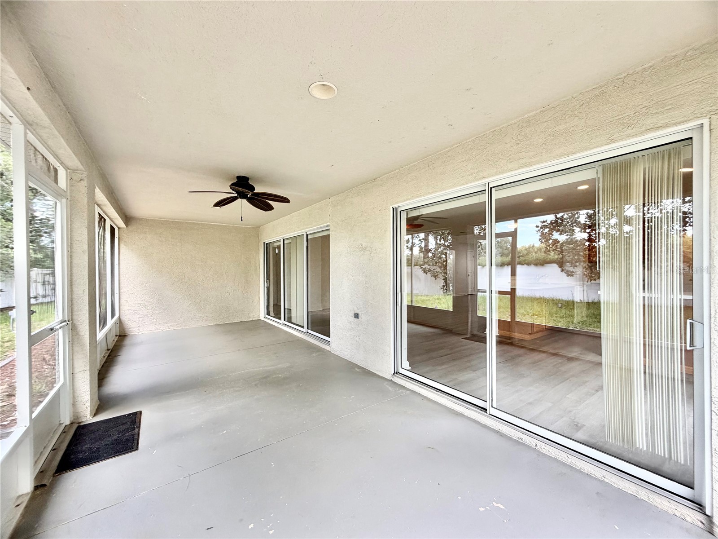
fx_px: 290
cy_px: 270
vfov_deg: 85.7
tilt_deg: -0.5
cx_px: 359
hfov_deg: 102.1
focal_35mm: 14
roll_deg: +0.3
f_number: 2.2
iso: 125
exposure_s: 1/121
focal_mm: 2.22
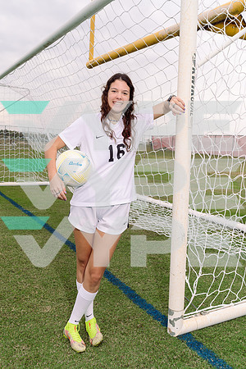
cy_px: 184
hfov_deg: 37.9
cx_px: 123
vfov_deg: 54.4
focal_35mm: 35
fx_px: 359
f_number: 7.1
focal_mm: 35
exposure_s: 1/250
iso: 160
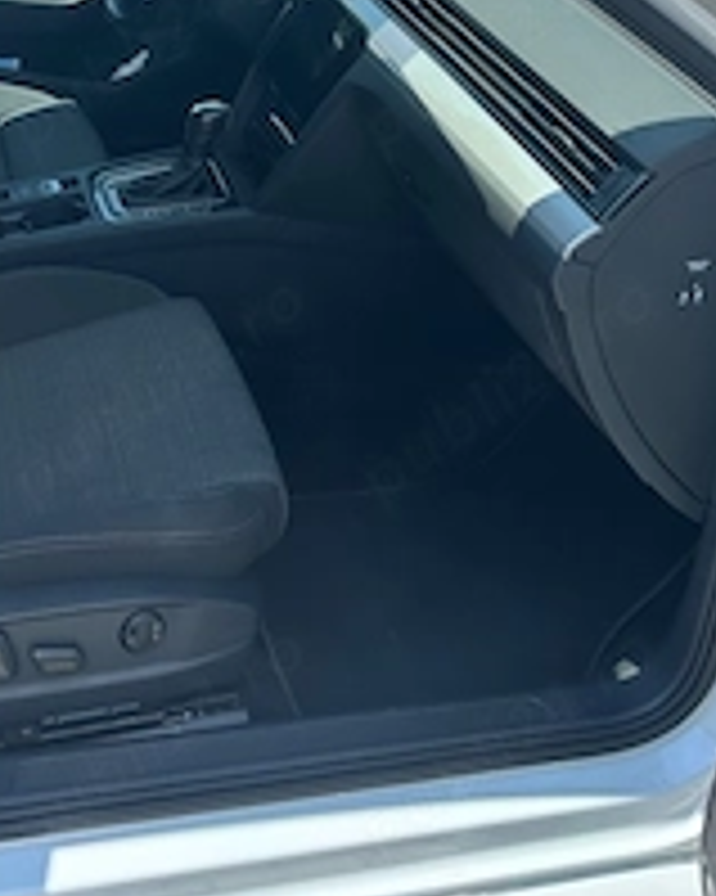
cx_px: 248
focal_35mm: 47
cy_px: 95
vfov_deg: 37.1
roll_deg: -6.8
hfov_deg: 31.8
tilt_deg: -19.4
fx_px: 1246
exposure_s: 1/2252
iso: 80
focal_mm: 6.86
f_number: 1.78
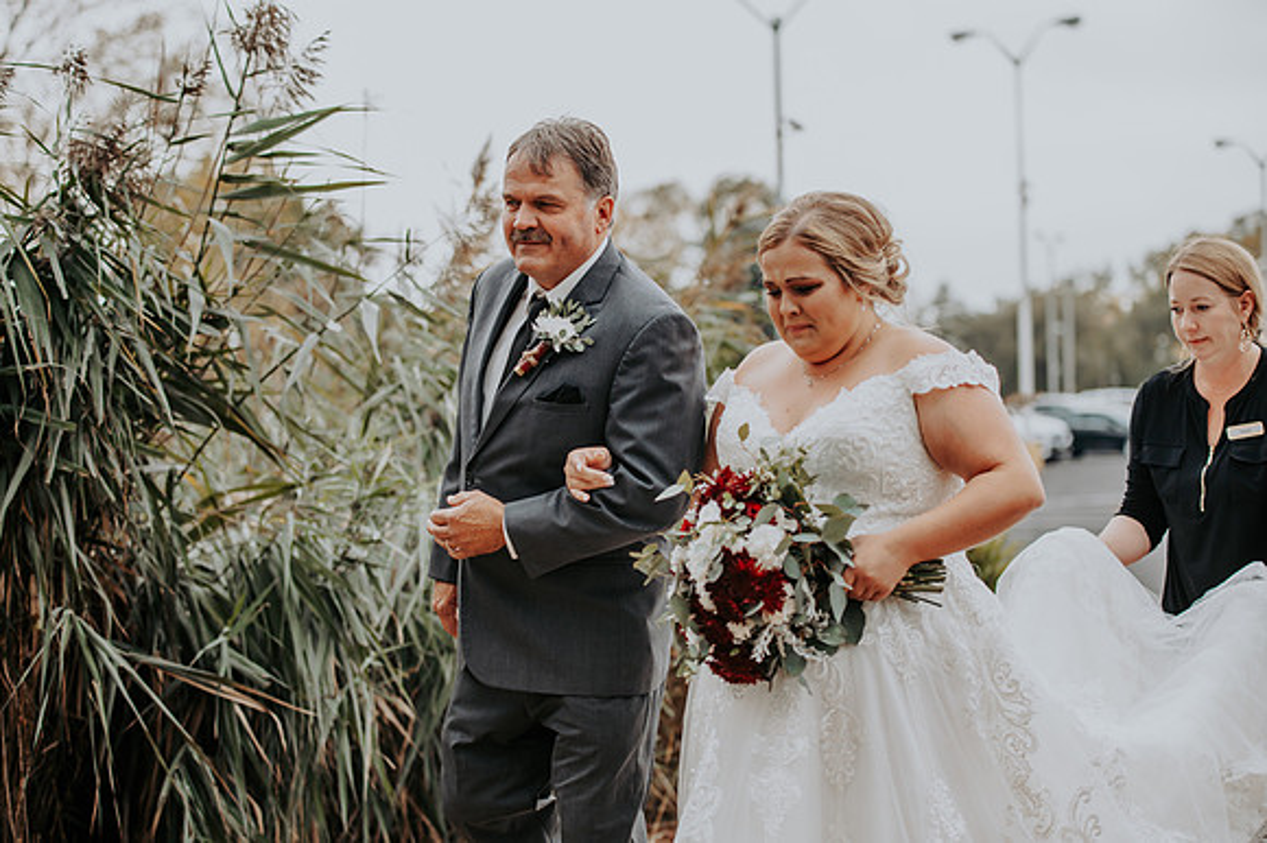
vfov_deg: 17.5
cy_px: 422
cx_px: 634
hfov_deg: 26.0
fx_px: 2743
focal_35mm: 78
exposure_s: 1/1000
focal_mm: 78
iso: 400
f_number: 2.8
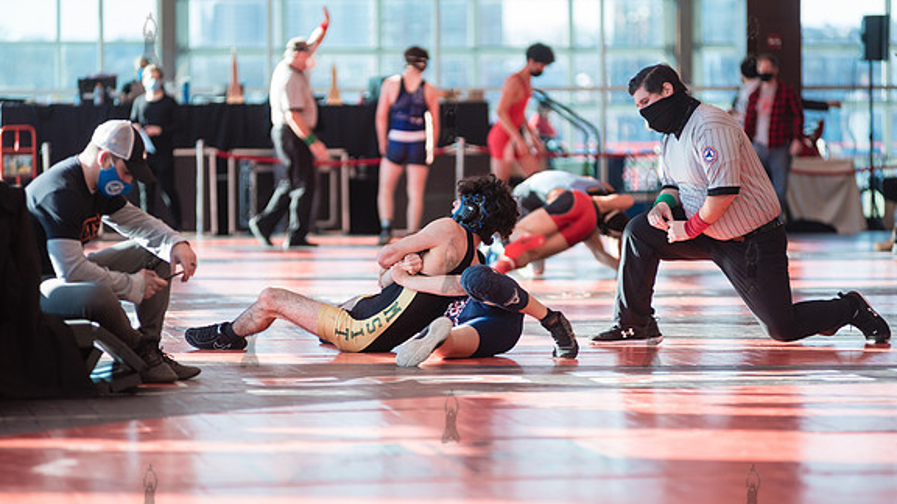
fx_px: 5019
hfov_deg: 10.2
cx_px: 450
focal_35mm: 211
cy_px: 265
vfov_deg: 5.8
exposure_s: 1/400
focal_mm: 200
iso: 400
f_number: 4
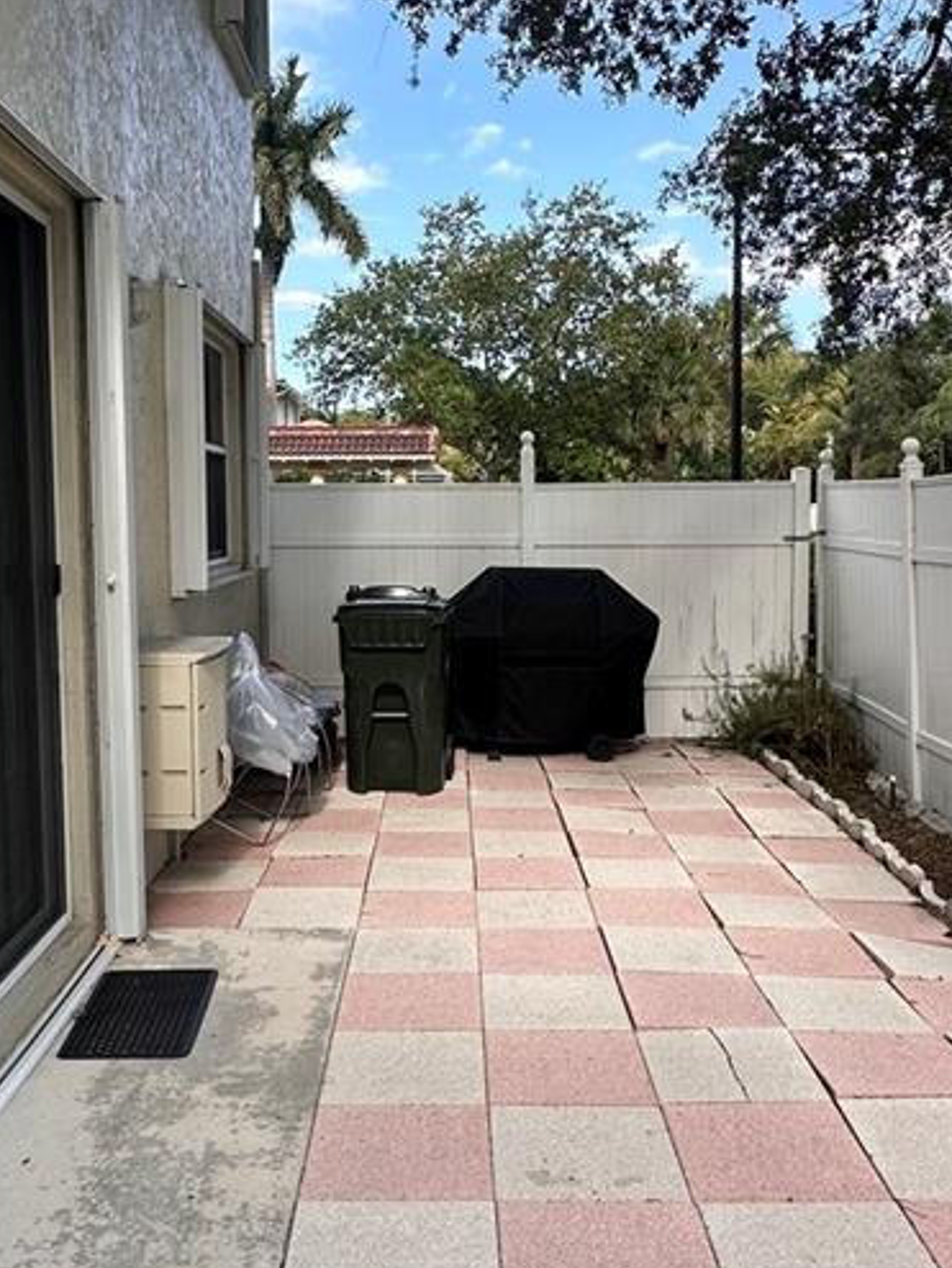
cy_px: 626
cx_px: 429
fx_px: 1246
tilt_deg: -4.6
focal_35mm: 34
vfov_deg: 53.9
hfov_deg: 41.8
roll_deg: -0.4
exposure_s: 1/606
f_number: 2.2
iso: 40
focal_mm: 2.22
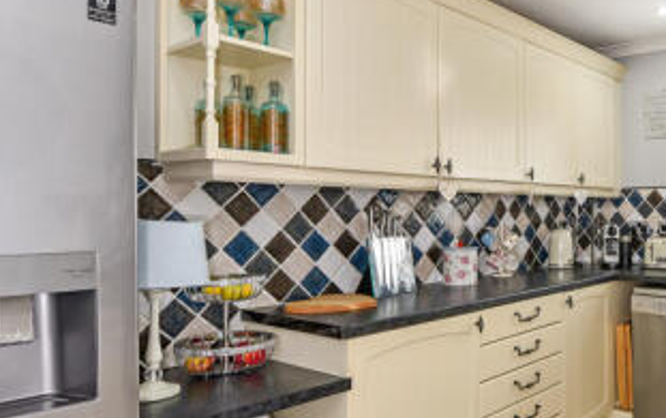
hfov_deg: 54.8
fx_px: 545
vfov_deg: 41.9
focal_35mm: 30
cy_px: 218
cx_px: 597
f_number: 9
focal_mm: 14
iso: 250
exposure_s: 1/30
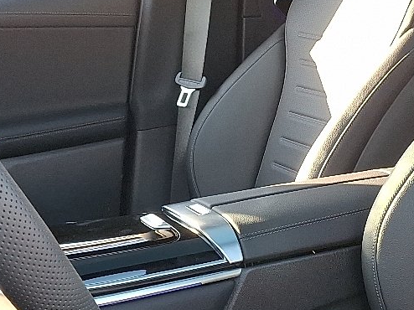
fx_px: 968
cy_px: 150
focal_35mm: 81
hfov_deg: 23.9
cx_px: 299
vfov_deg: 18.2
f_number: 1.8
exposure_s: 1/120
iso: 42
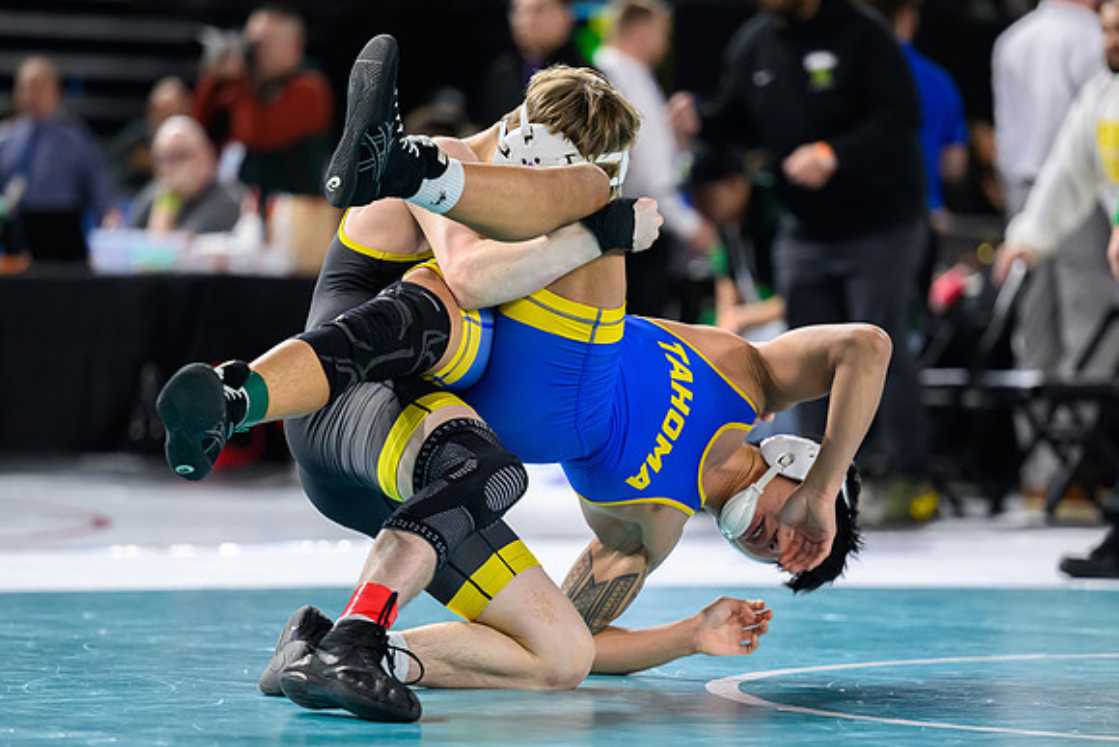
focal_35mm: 223
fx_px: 6923
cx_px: 512
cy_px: 454
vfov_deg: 6.2
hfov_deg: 9.2
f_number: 2.8
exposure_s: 1/800
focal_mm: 165
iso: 3200
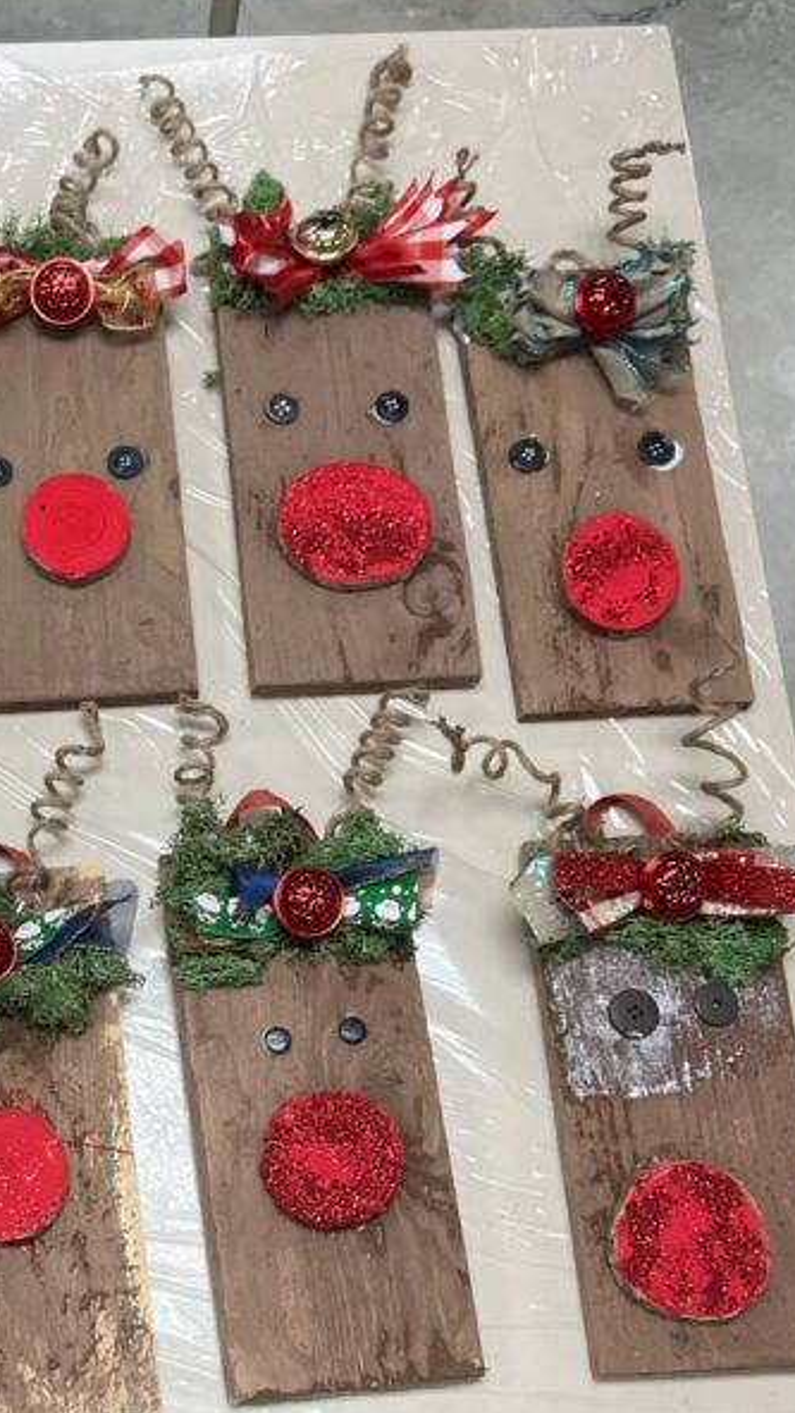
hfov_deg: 23.5
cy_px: 964
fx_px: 1836
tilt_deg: -71.5
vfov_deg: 41.4
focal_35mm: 49
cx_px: 24
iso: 100
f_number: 1.6
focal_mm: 5.1
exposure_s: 1/120
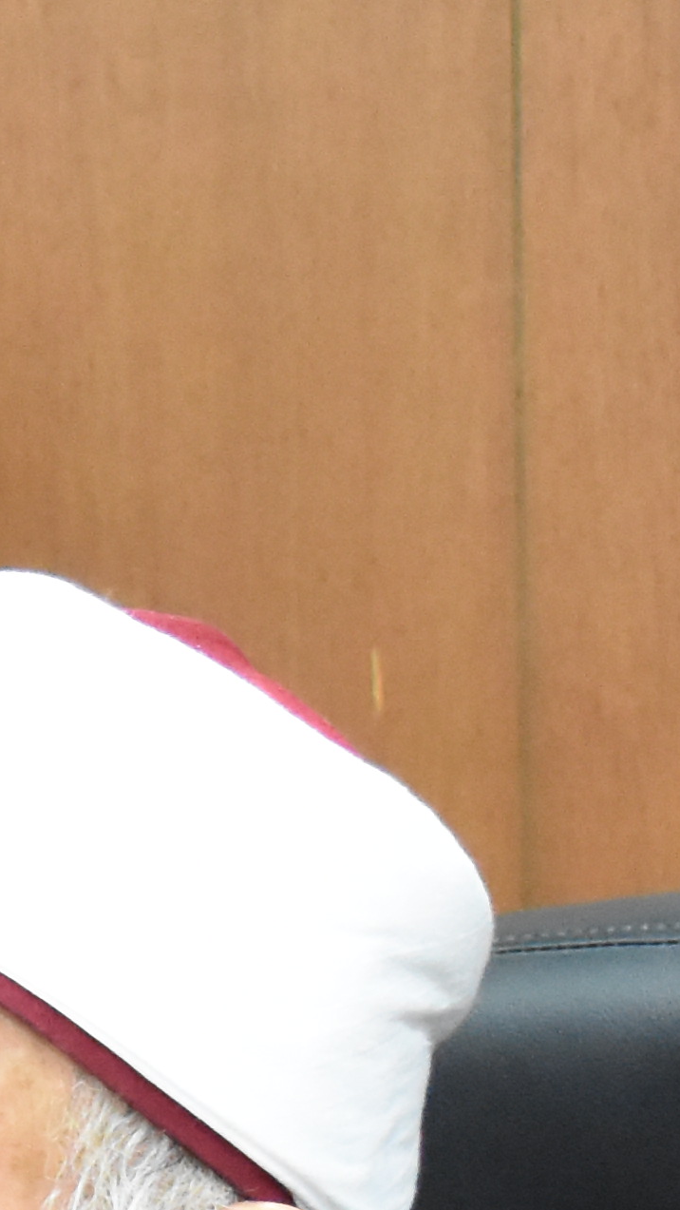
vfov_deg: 9.1
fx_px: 7598
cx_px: -1452
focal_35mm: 237
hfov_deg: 4.9
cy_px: 943
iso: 5000
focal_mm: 32
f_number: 5.6
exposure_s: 1/60
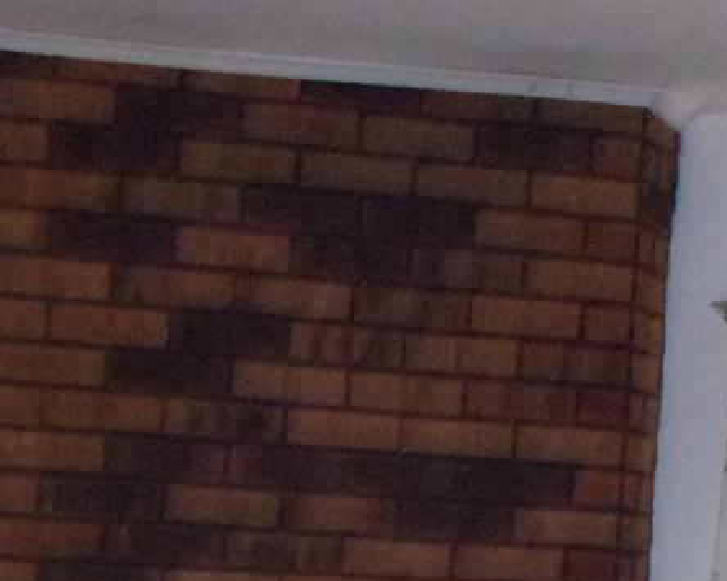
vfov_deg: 11.3
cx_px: 79
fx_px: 2710
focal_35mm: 126
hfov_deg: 15.1
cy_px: 1074
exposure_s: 1/34
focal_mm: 5.1
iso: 493
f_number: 3.9
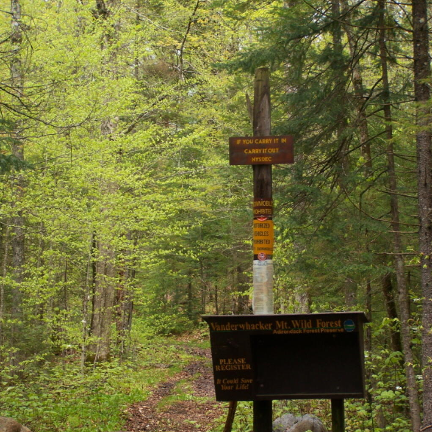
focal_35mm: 97
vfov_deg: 17.9
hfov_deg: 17.9
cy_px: 264
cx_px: 216
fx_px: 1370
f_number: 3.2
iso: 80
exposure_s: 1/160
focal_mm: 13.7
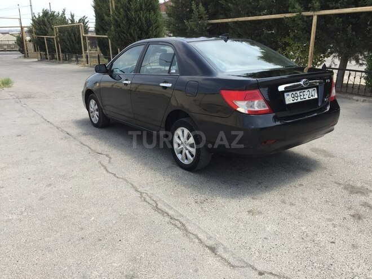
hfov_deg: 61.7
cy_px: 140
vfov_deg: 48.2
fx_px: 312
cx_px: 186
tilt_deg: -19.6
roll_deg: -0.1
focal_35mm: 29
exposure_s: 1/860
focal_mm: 4.15
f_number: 2.2
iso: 32
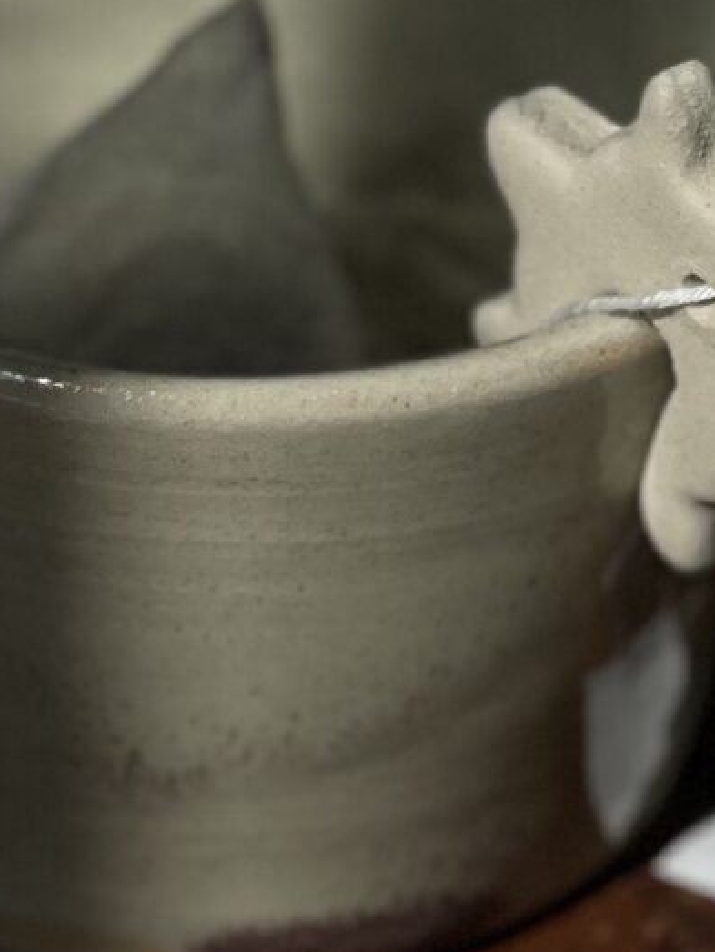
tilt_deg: -39.3
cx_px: 156
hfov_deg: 4.8
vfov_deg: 6.3
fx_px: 8610
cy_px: 890
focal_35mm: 313
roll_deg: -4.7
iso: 32
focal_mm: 7.5
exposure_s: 1/2597
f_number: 2.2
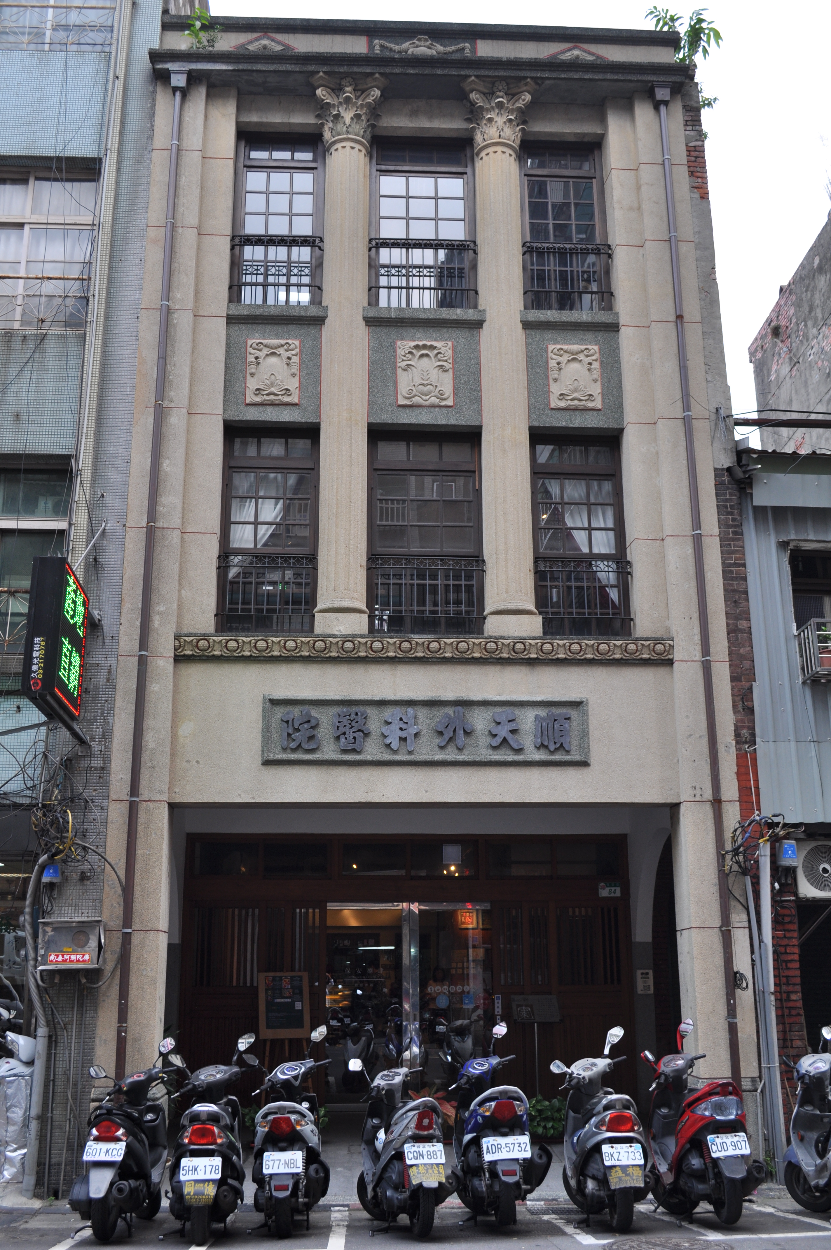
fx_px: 1250
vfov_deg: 53.2
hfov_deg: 36.8
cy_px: 625
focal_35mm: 36
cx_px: 416
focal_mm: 24
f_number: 7.1
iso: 200
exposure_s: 1/50
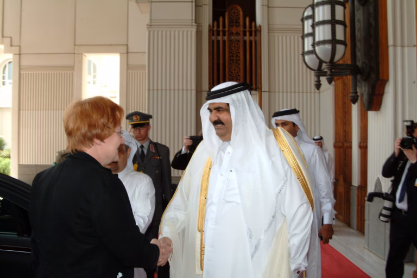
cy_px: 139
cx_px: 208
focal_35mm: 36
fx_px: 417
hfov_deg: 53.1
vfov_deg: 36.9
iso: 400
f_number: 9.5
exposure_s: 1/125
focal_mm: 24
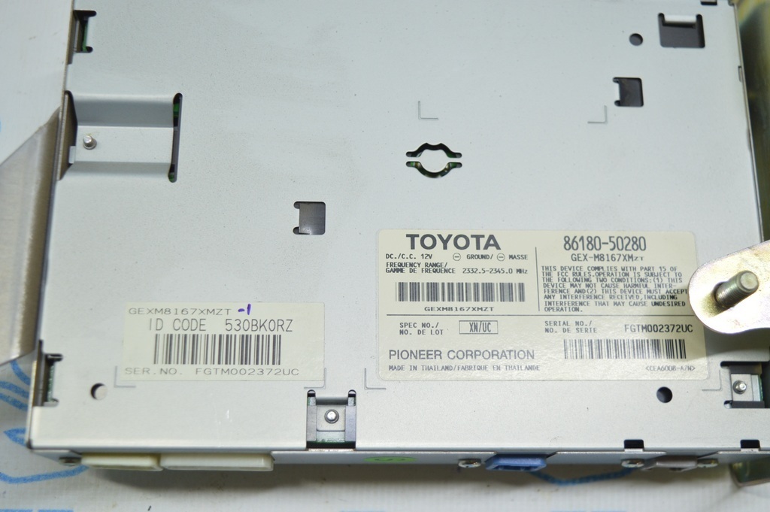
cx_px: 385
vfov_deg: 28.9
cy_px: 256
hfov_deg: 42.4
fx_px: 994
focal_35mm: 46
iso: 400
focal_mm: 31
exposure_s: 1/60
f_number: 4.2
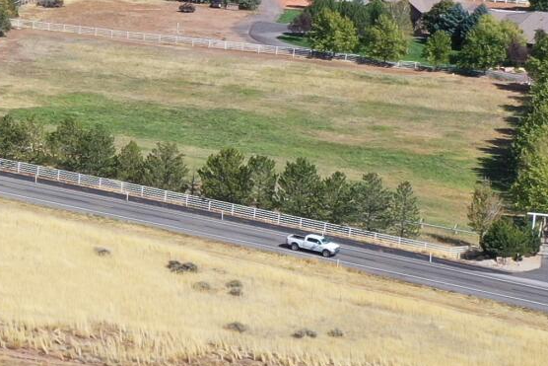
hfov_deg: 12.0
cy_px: 196
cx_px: -584
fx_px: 2299
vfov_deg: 9.1
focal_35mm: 151
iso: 100
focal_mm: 10.26
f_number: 5.6
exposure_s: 1/500
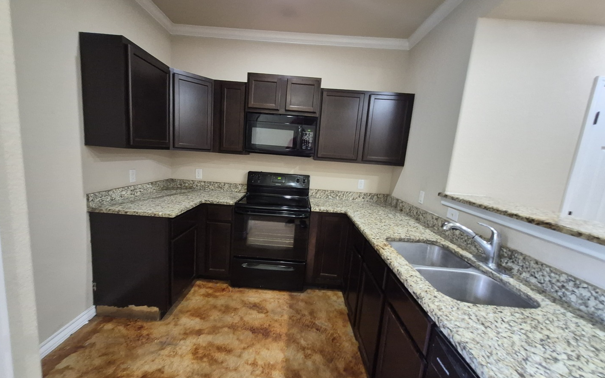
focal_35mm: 14
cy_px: 189
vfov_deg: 78.7
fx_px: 231
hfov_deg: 105.3
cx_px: 298
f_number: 2.2
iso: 800
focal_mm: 1.74
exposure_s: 1/60
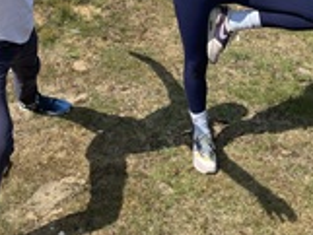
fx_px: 561
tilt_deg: -19.6
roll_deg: -1.7
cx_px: 126
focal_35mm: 62
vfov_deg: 22.7
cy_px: -2
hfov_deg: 31.1
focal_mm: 5.1
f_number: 1.6
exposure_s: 1/2717
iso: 32
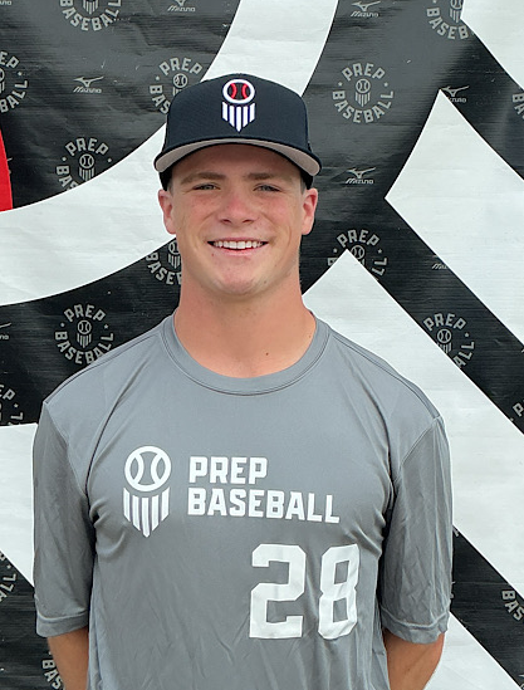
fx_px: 661
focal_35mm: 33
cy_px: 337
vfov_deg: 55.1
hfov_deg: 43.2
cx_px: 238
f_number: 1.8
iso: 25
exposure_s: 1/1221
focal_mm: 3
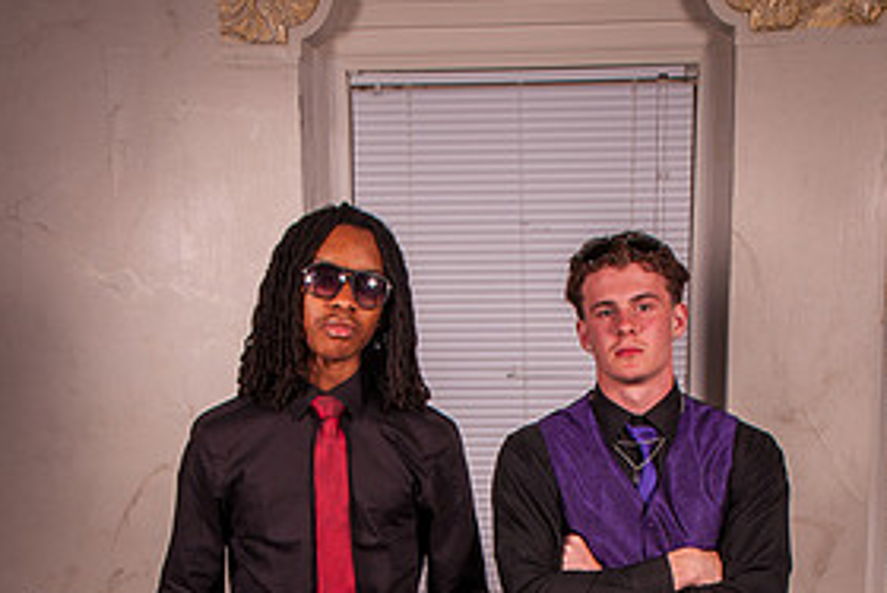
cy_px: 682
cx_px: 470
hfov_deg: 26.3
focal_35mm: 77
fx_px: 1898
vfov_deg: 17.1
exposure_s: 1/125
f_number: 14
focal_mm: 32
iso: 200
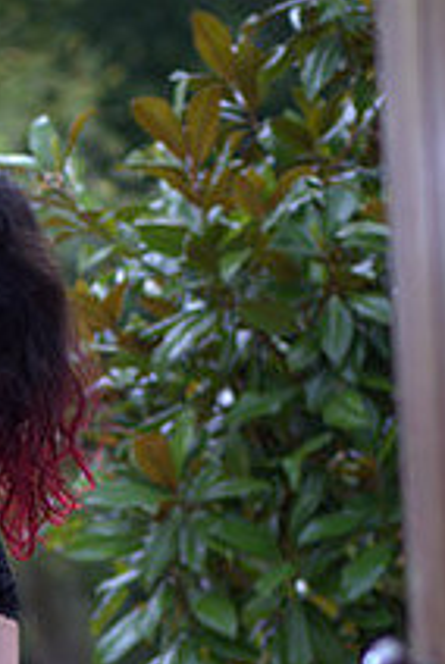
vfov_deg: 6.4
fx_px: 5895
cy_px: 702
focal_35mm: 319
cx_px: -5
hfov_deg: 4.3
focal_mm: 100
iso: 100
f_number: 2.8
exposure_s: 1/250
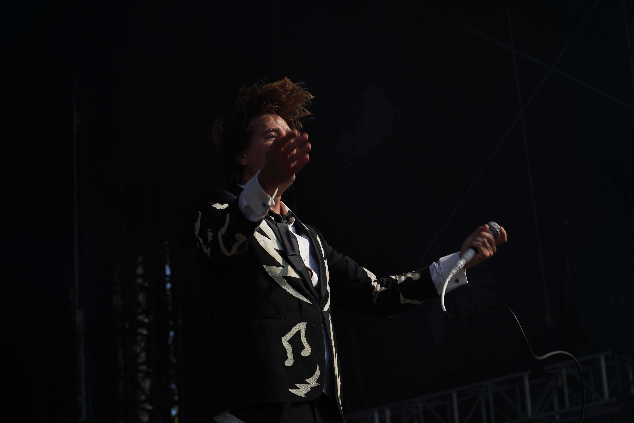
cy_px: 212
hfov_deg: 19.5
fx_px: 1849
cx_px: 317
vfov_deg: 13.0
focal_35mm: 105
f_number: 7.1
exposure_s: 1/400
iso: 100
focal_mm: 105
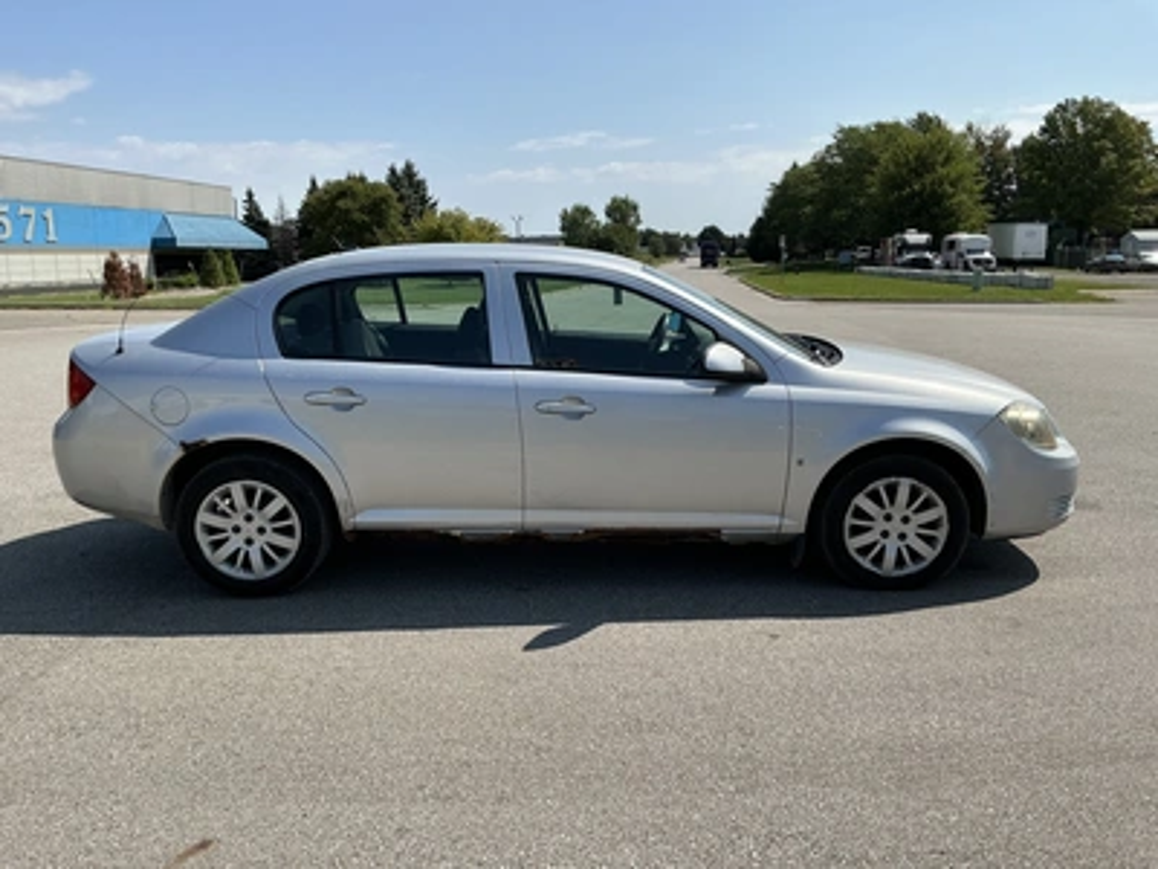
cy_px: 434
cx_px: 579
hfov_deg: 63.4
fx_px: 937
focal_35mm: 28
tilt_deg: -6.5
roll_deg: +0.0
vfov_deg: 49.7
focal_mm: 3
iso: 25
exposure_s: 1/2227
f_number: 1.8
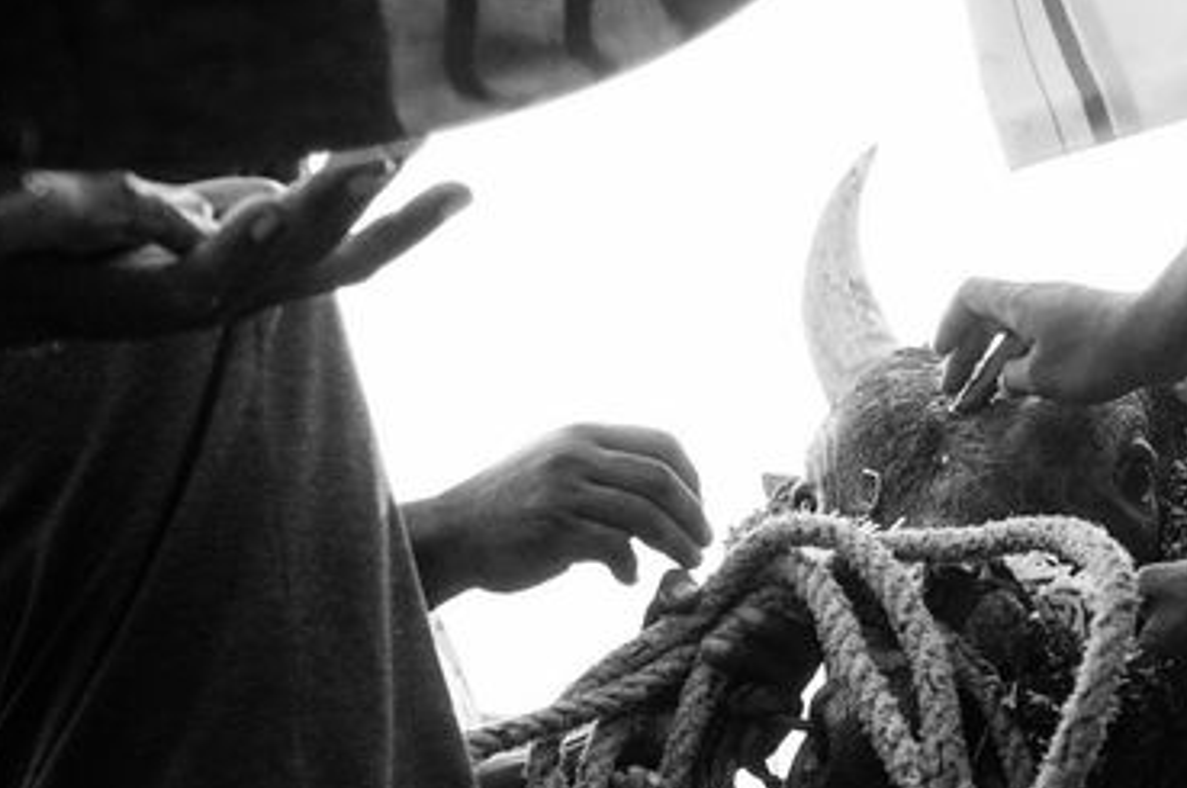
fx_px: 2568
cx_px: 959
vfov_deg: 17.4
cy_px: 481
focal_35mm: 78
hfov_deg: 25.5
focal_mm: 24
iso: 400
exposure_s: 1/500
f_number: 4.5
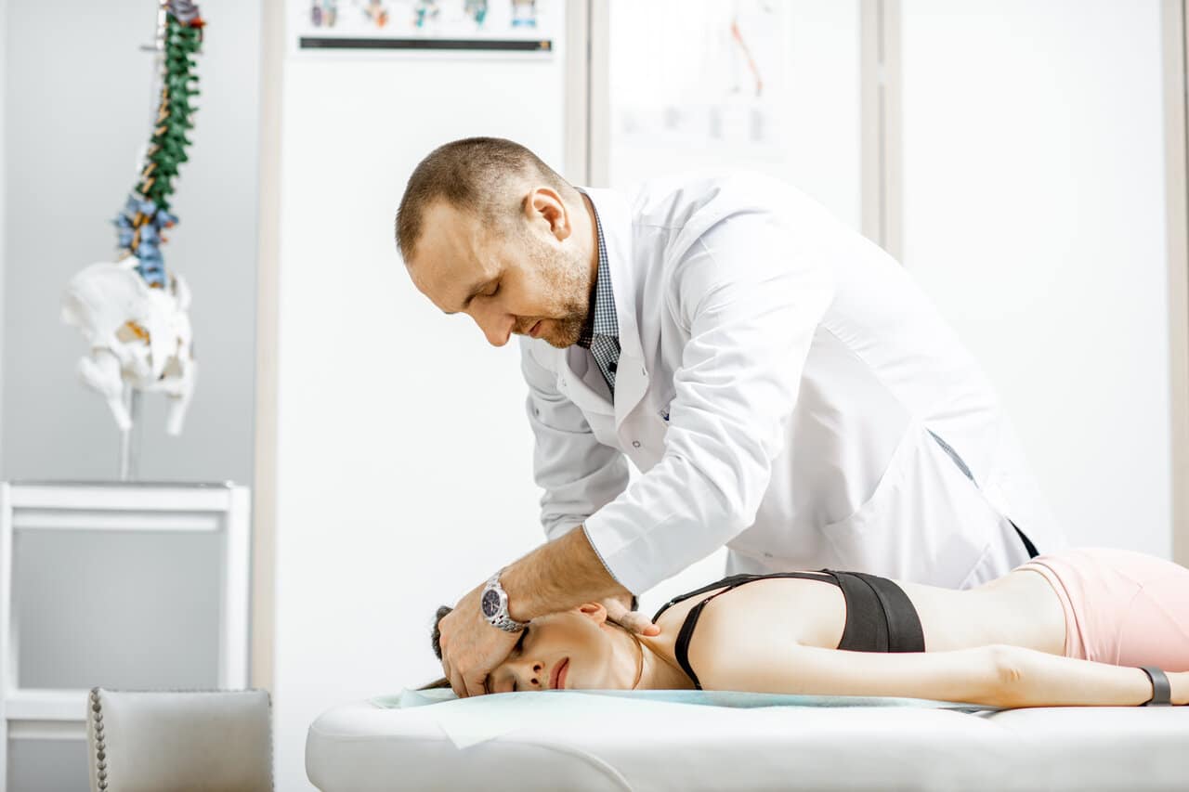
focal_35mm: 85
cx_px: 594
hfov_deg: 23.9
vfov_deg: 16.1
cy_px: 396
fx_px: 2807
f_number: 2.2
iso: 320
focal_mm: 85
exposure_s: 1/200
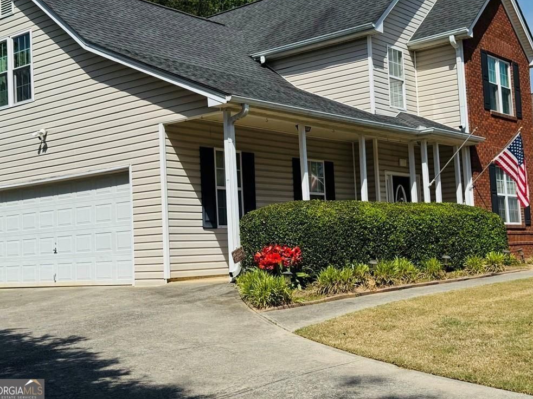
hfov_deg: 38.2
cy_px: 192
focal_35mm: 50
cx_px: 260
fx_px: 770
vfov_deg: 29.1
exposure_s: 1/7937
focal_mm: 6.76
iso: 64
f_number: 1.78
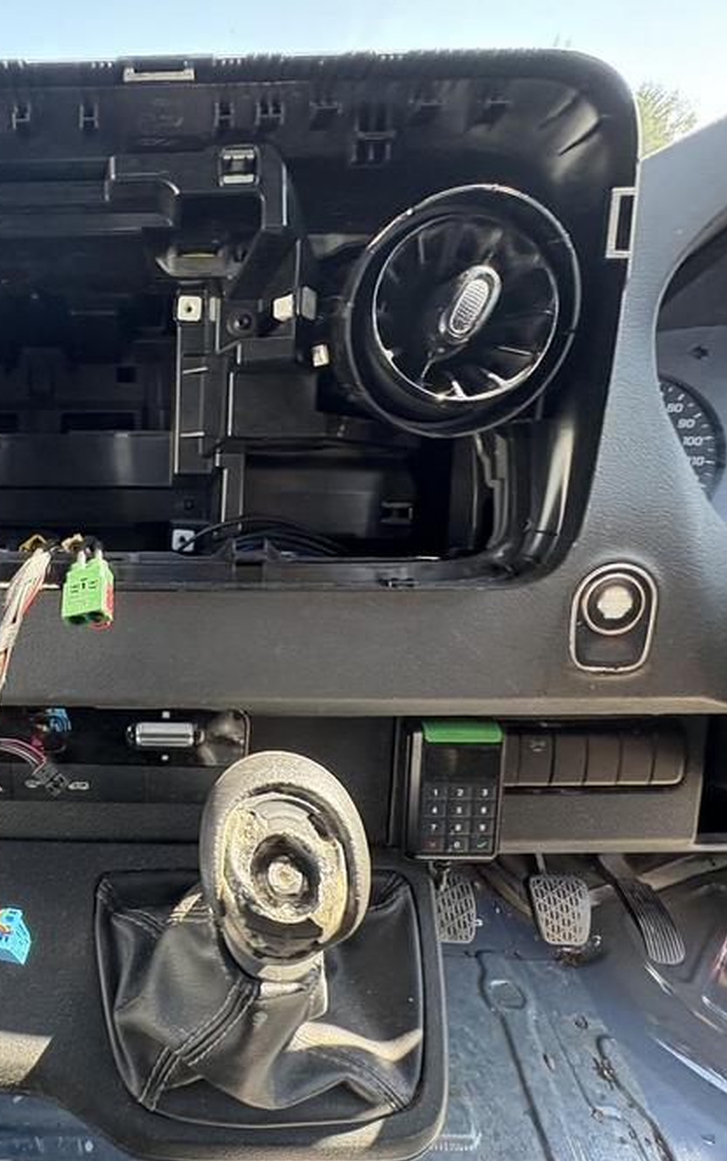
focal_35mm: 20
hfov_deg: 54.2
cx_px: 114
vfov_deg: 85.0
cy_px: 578
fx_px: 634
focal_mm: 2.22
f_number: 2.2
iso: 125
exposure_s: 1/99
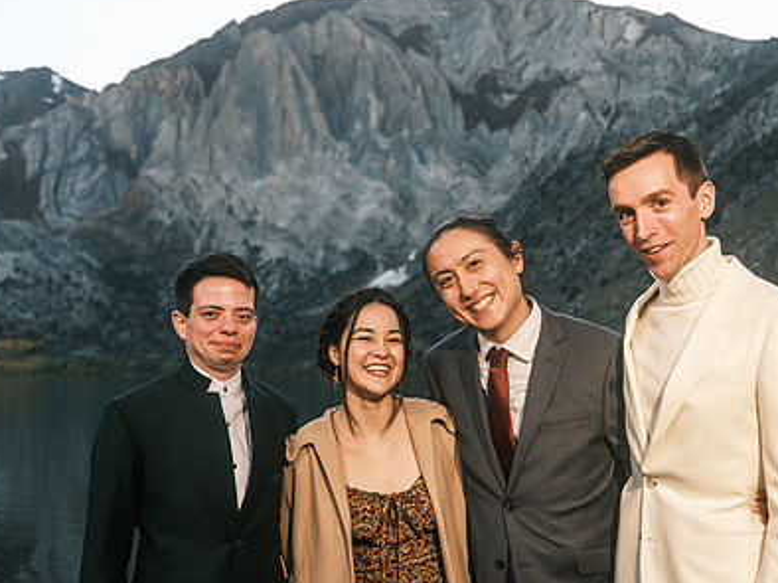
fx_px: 1190
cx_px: 450
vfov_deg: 27.5
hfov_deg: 36.1
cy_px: 321
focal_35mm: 53
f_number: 5
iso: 400
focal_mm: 45.7
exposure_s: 1/125
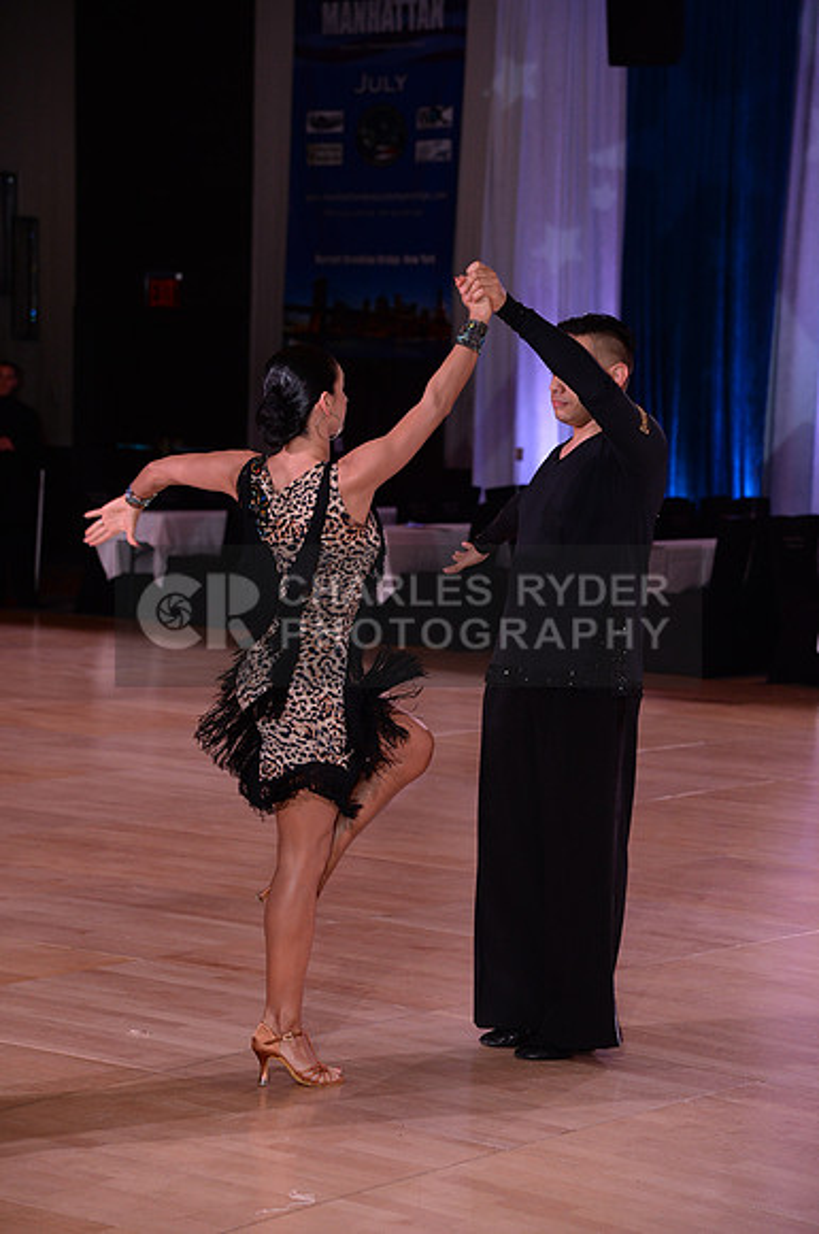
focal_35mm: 92
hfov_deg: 14.8
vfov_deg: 22.2
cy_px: 617
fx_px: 3149
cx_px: 410
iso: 1600
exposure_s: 1/250
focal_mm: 92
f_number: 5.6
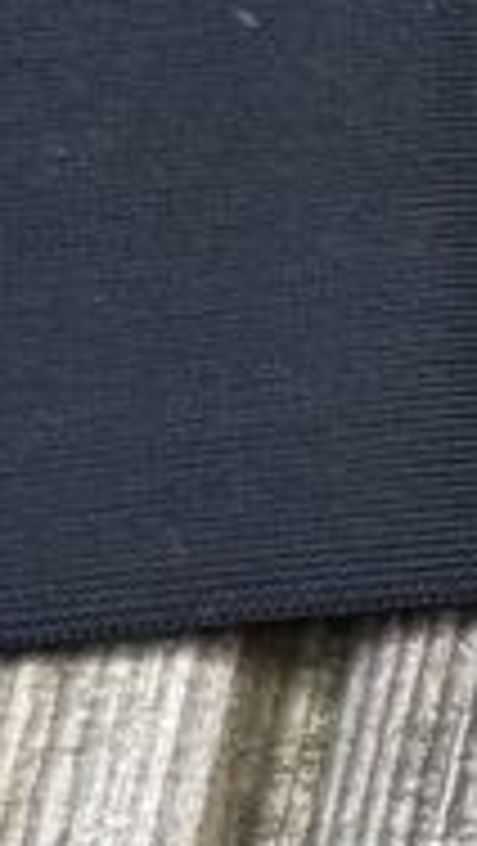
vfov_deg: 6.5
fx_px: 7497
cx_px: 2506
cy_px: 630
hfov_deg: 3.3
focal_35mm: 334
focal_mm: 6.76
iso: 64
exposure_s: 1/261
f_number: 1.78
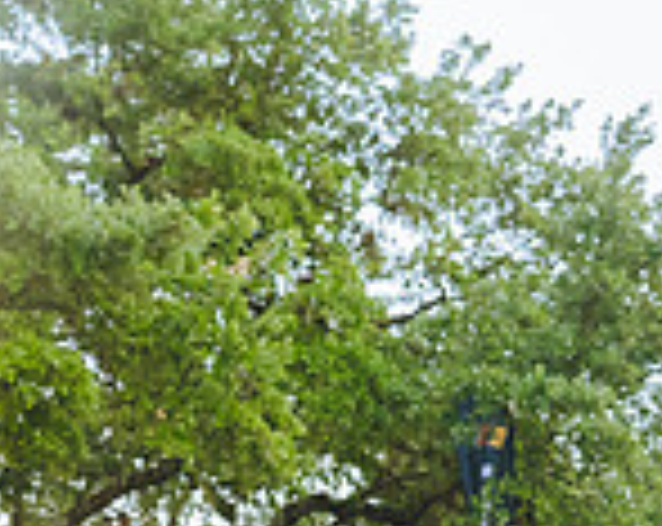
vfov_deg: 15.5
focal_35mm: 89
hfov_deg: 20.7
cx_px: 694
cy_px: 847
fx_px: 1740
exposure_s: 1/100
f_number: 3.5
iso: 2000
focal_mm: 24
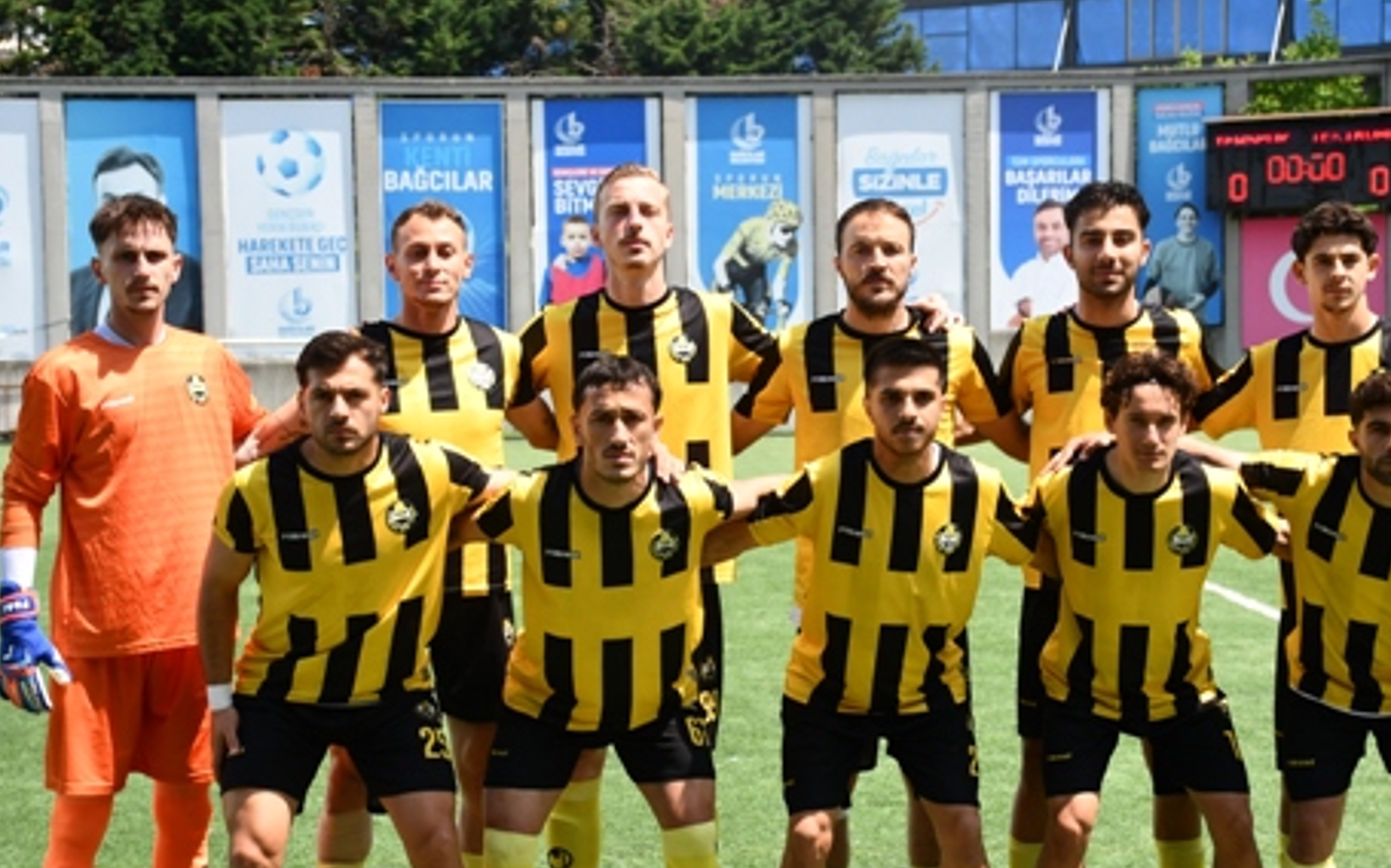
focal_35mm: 86
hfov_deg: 24.1
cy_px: 527
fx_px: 3259
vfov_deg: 15.2
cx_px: 795
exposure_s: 1/250
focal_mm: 40
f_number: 5.6
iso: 200
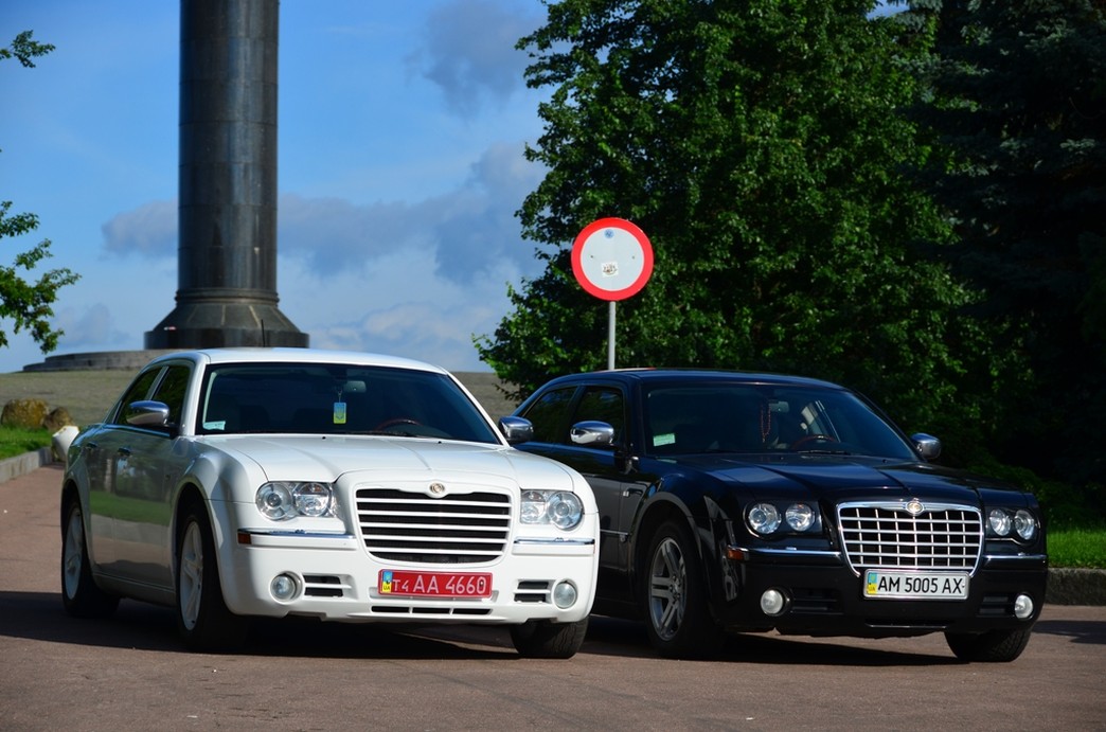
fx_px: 3218
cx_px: 553
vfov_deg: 13.0
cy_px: 366
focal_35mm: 105
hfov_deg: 19.5
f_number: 5
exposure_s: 1/1600
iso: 160
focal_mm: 70
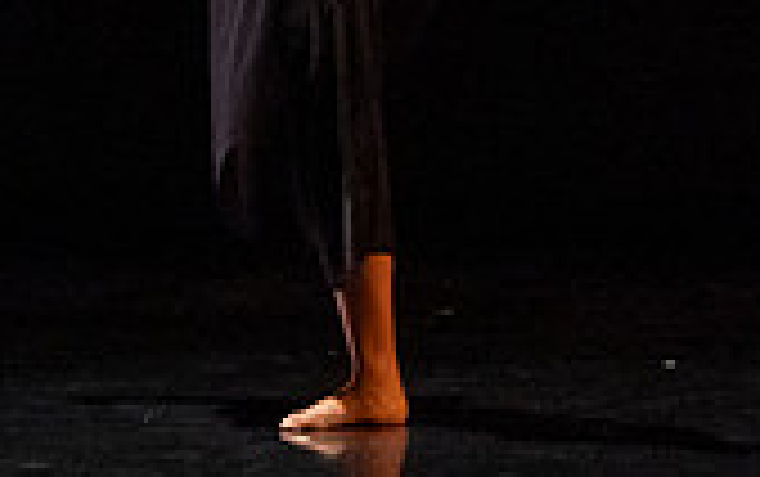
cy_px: -504
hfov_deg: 6.4
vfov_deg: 4.0
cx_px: 364
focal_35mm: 326
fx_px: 6759
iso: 4000
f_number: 3.5
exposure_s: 1/320
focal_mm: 75
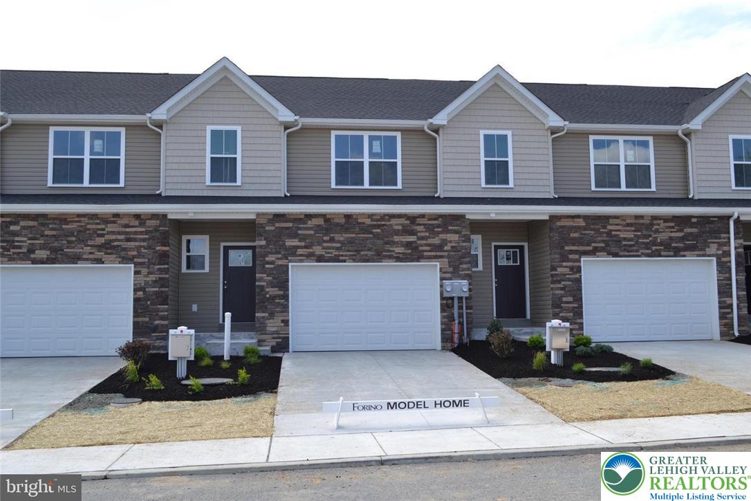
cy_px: 250
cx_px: 376
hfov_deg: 57.2
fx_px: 688
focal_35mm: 33
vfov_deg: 40.0
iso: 200
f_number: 8
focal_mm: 22
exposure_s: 1/320
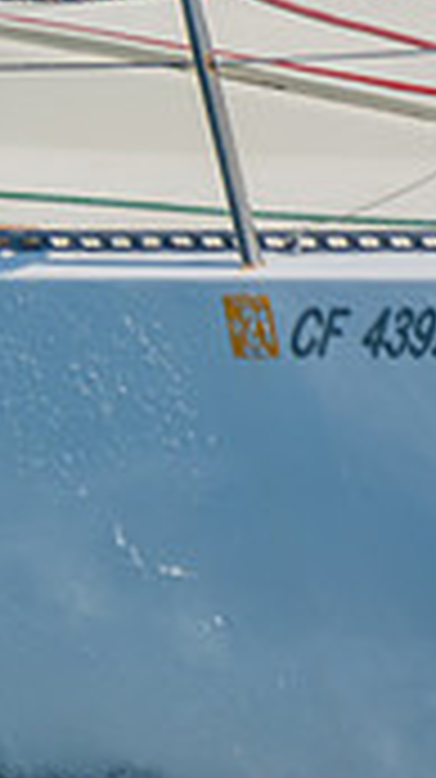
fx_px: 28226
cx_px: -800
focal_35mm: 1370
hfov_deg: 0.9
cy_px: -61
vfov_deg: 1.6
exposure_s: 1/500
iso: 100
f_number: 5.6
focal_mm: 260
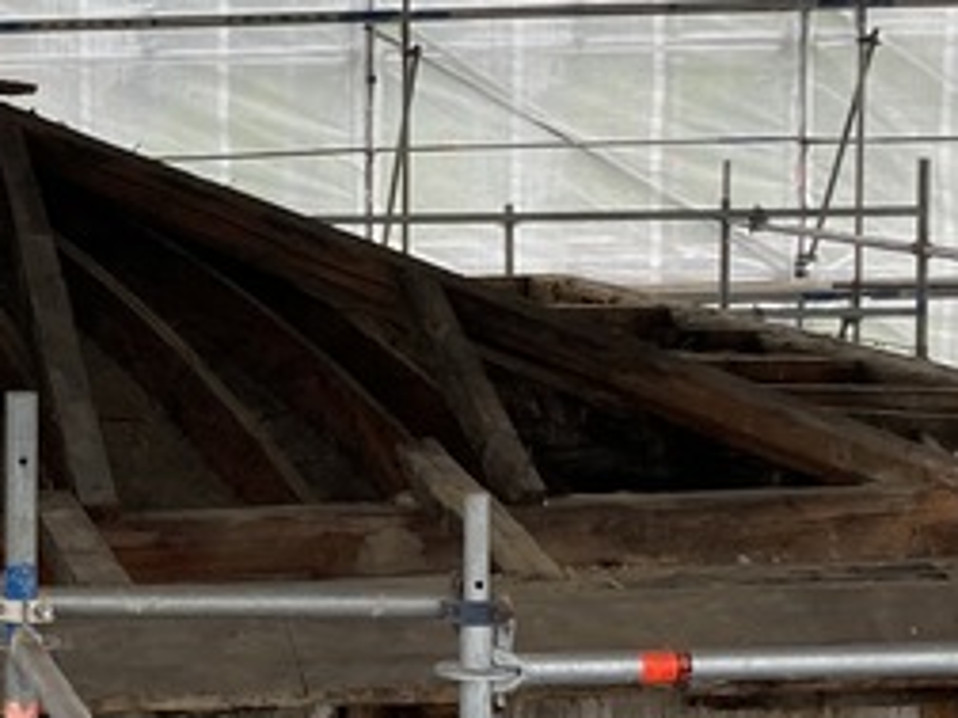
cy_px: 437
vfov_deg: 13.3
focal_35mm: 111
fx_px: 3072
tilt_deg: -6.7
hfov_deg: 16.6
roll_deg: +0.4
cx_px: -350
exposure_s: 1/414
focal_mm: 3.99
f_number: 1.8
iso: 20
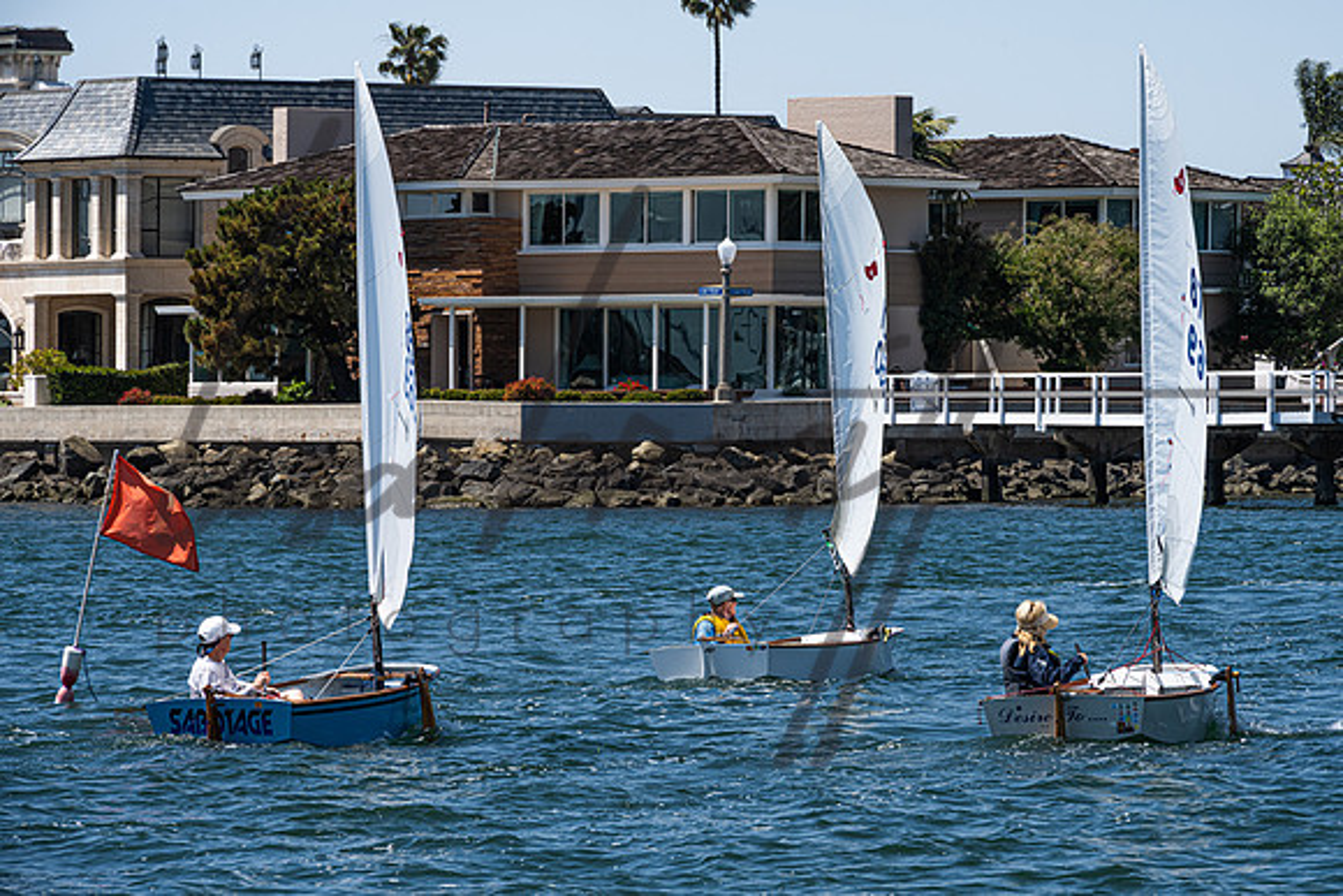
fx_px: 7929
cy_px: 445
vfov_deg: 6.5
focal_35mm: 213
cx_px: 713
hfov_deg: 9.7
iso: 250
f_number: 16
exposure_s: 1/320
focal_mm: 200
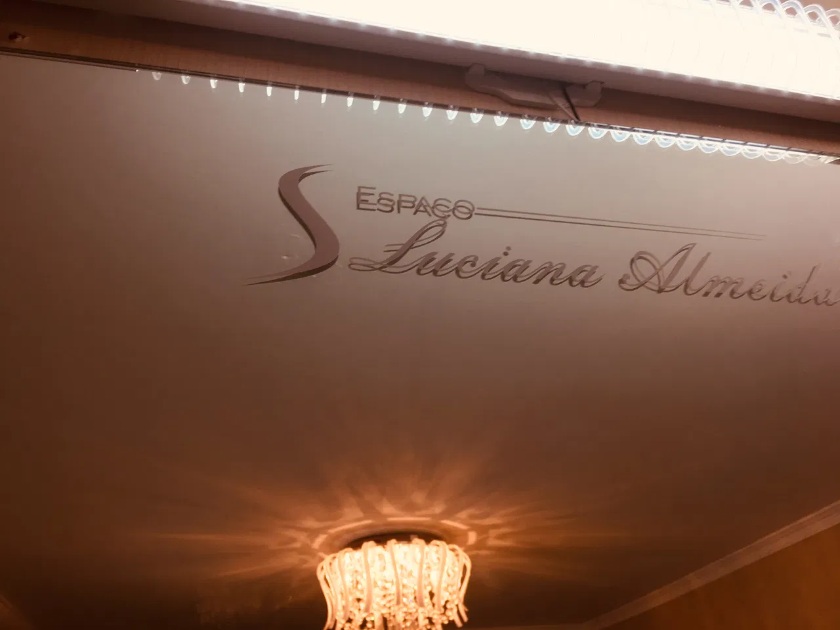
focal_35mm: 29
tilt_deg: +30.1
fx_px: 704
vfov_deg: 48.2
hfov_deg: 61.7
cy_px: 315
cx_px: 420
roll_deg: +2.1
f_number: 2.2
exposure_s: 1/60
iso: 32
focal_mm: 4.15
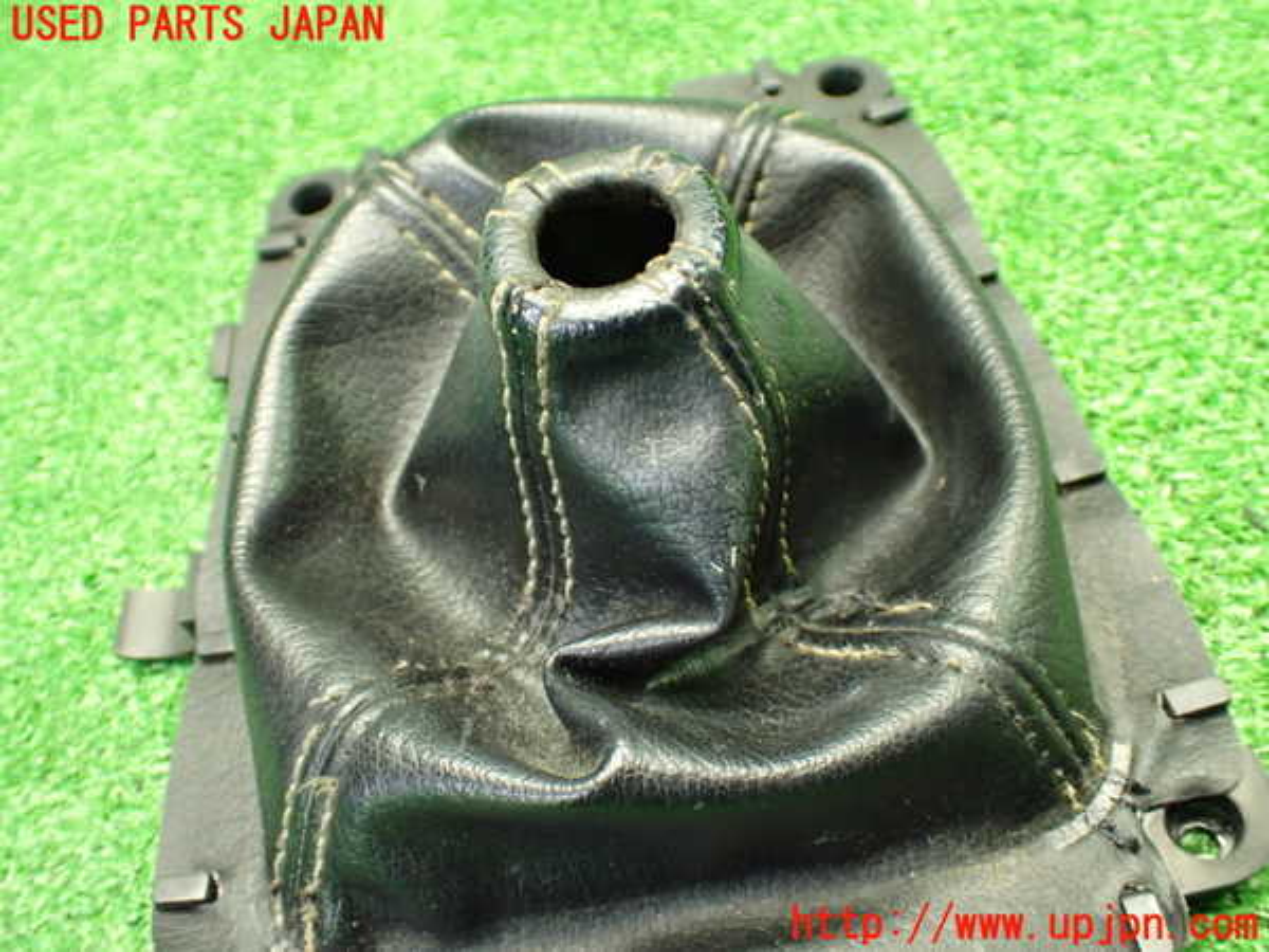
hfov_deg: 51.4
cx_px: 634
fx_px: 1320
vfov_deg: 39.7
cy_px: 476
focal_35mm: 36
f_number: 2.5
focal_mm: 6.37
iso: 800
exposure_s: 1/40
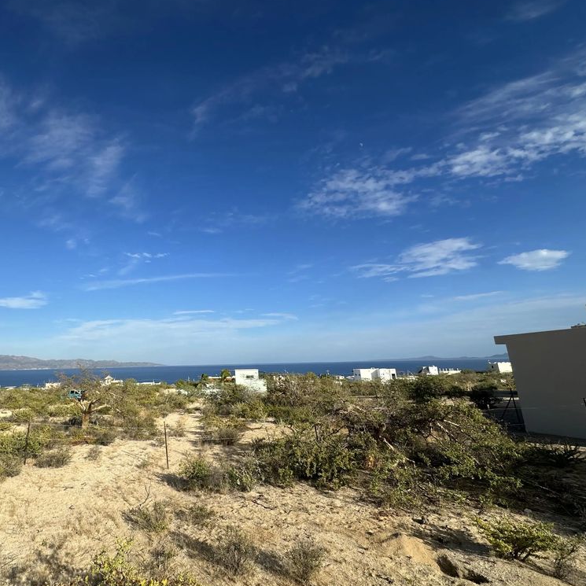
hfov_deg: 80.8
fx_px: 326
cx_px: 189
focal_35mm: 17
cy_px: 290
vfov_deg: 84.0
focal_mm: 2.22
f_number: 2.2
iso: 50
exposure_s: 1/2747
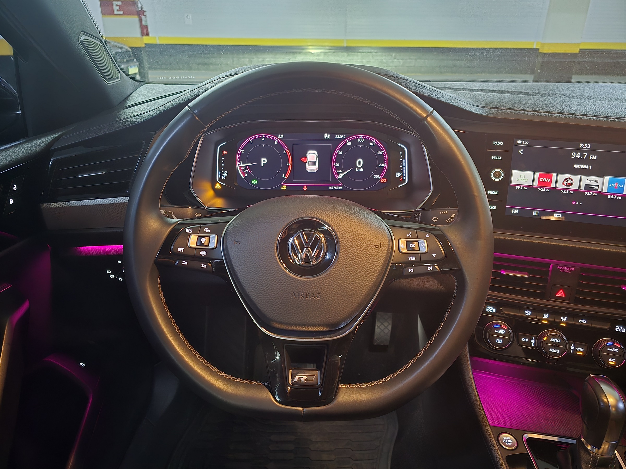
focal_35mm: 23
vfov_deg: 58.9
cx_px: 313
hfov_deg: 73.9
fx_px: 416
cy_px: 234
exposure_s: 1/15
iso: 2500
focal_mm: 6.3
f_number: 1.7
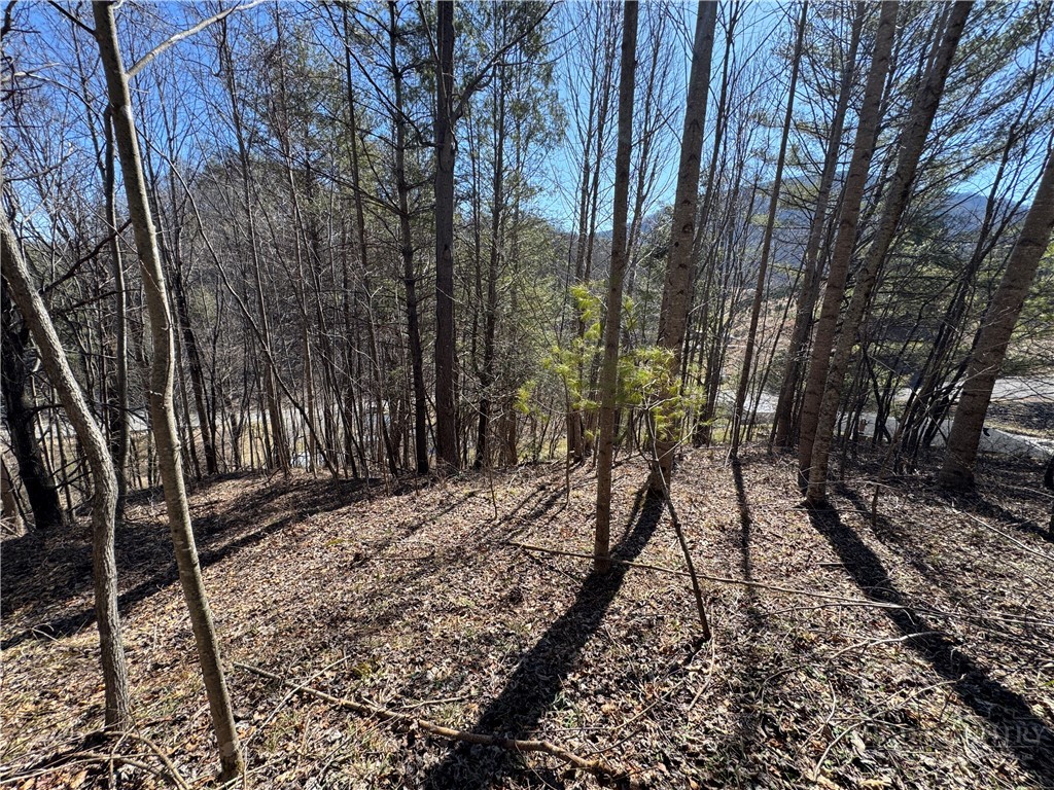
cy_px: 395
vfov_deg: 85.7
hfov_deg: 102.1
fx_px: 426
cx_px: 527
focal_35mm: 14
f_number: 2.2
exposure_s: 1/561
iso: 40
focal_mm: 2.22
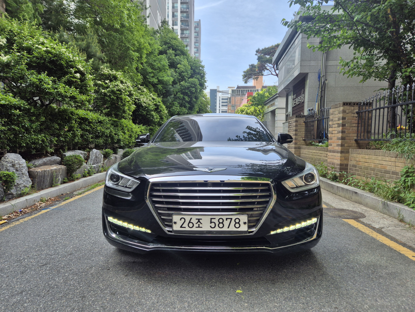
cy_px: 156
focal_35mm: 23
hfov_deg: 73.9
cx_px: 208
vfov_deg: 58.9
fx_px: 276
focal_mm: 5.4
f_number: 1.8
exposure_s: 1/1128
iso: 25
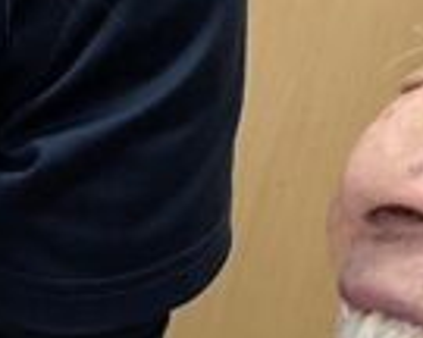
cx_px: -326
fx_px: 2679
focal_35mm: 214
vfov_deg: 7.0
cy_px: 623
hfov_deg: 8.7
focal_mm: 3
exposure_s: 1/60
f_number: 1.8
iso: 80
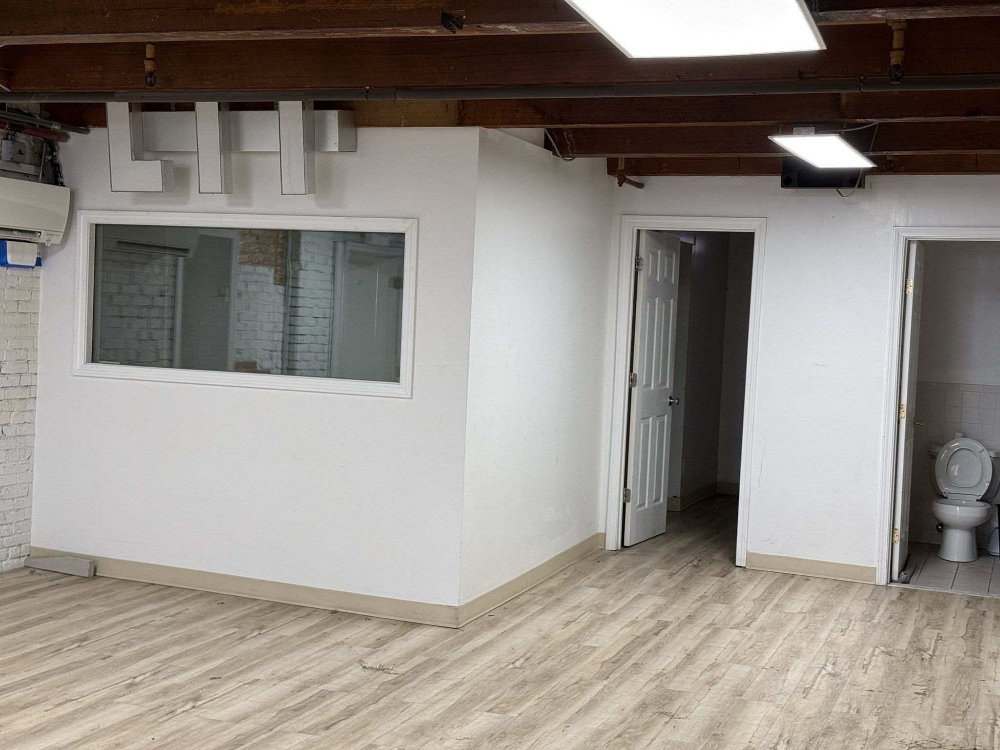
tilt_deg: -2.4
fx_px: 1387
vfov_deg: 30.3
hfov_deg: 39.7
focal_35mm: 48
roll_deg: -2.7
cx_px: 500
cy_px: 375
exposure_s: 1/60
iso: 80
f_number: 1.78
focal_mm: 6.76
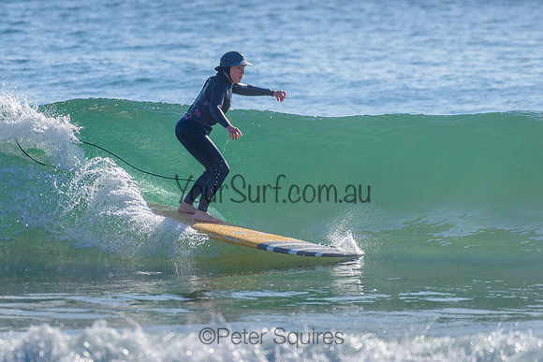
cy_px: 151
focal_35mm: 613
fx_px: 9248
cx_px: 211
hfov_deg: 3.4
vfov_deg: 2.2
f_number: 5.6
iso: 125
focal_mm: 500
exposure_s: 1/2000
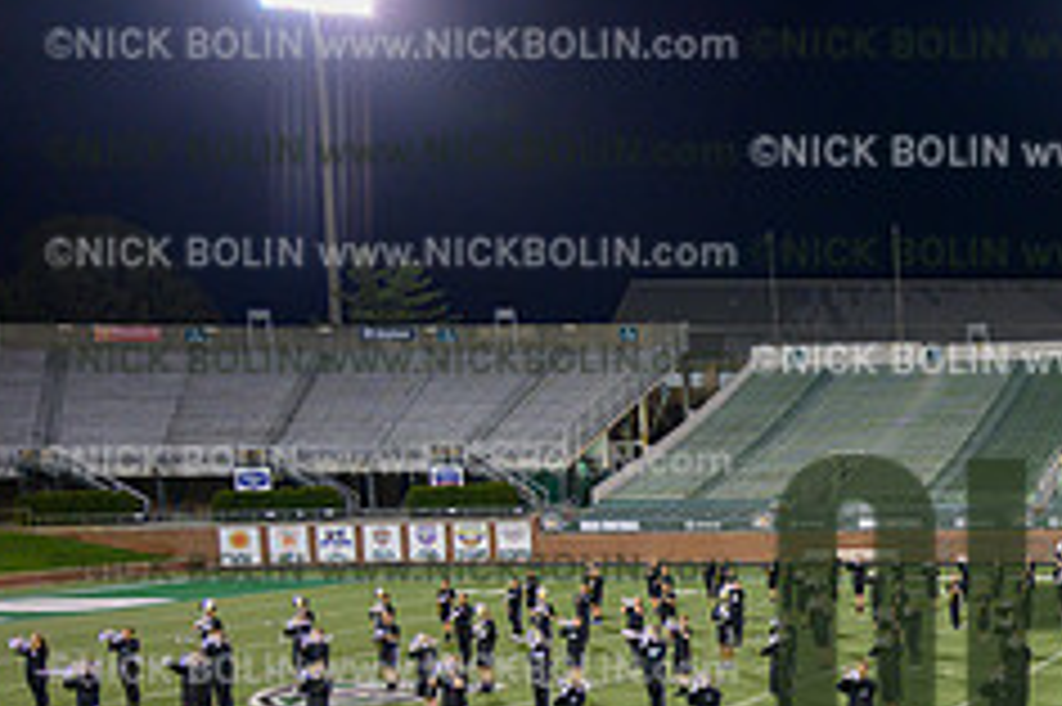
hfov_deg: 31.1
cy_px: 672
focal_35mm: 59
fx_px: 1739
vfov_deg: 22.3
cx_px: 1094
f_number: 4
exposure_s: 1/400
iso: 3200
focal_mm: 24
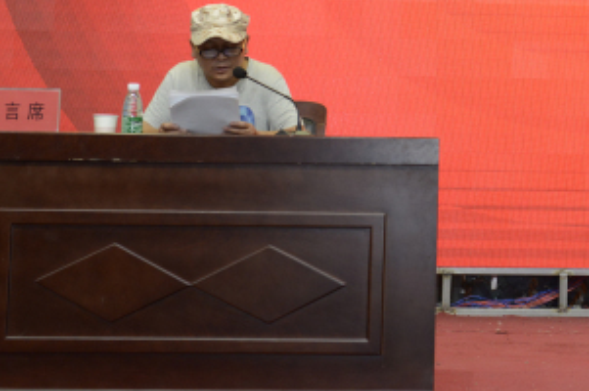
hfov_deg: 18.5
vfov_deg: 12.5
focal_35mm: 108
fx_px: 1765
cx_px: 566
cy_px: 5
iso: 1600
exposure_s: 1/250
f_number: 4
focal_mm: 50
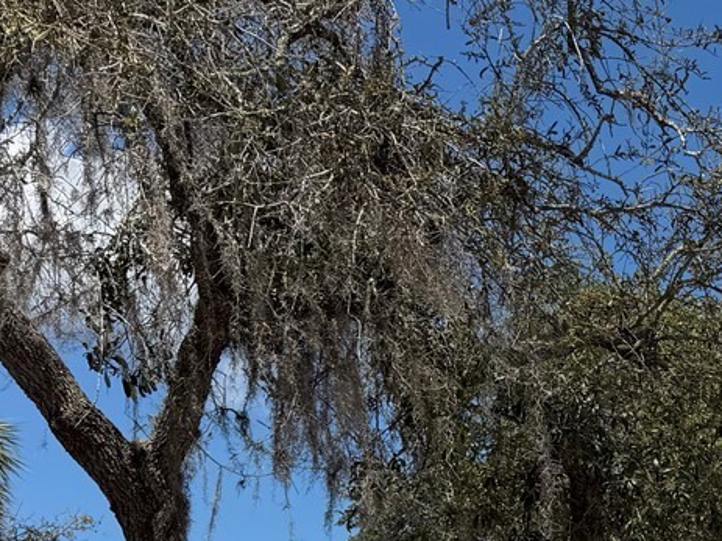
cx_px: 652
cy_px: 873
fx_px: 1731
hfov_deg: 23.0
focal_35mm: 83
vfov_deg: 15.9
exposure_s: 1/6711
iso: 80
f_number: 1.78
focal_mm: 6.76
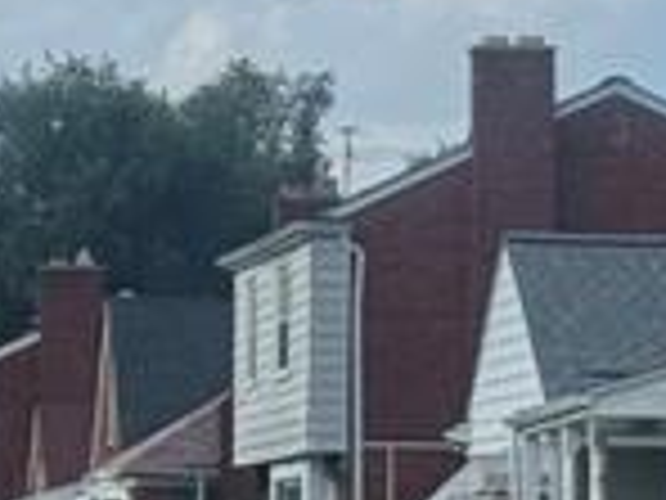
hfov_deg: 5.9
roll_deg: +0.8
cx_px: -32
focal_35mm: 333
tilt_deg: +1.8
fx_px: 6407
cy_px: 230
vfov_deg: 4.5
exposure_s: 1/5376
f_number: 1.78
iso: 64
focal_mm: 6.76
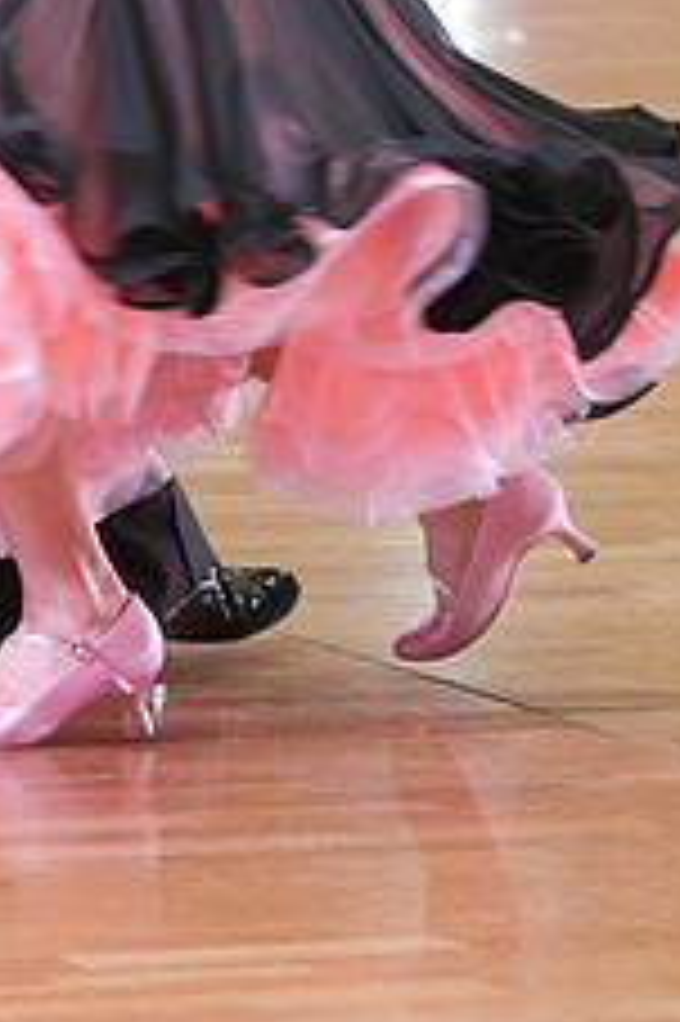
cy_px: -221
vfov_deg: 4.8
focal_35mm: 427
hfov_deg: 3.2
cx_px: 281
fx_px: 12116
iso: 3200
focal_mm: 167
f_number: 5.6
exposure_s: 1/200
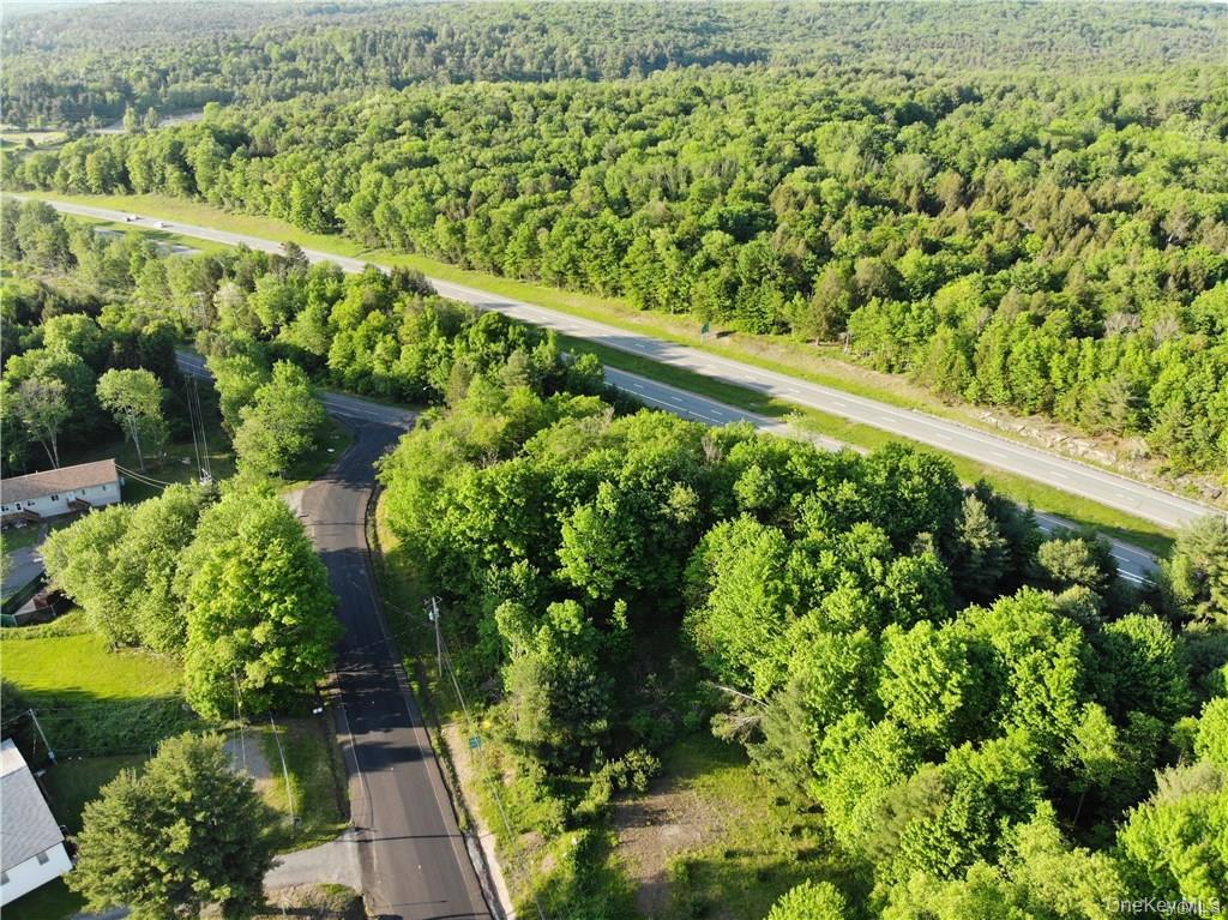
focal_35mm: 24
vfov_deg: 56.8
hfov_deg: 71.6
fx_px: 851
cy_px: 460
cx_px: 614
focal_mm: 4.5
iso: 111
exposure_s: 1/189
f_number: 2.8
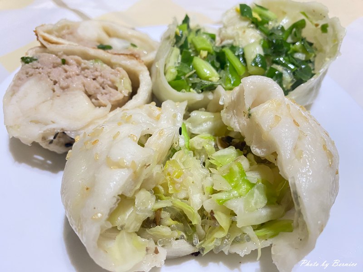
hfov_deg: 69.4
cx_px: 182
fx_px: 262
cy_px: 136
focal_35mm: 25
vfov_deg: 54.9
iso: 500
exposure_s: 1/40
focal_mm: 4.25
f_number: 1.8
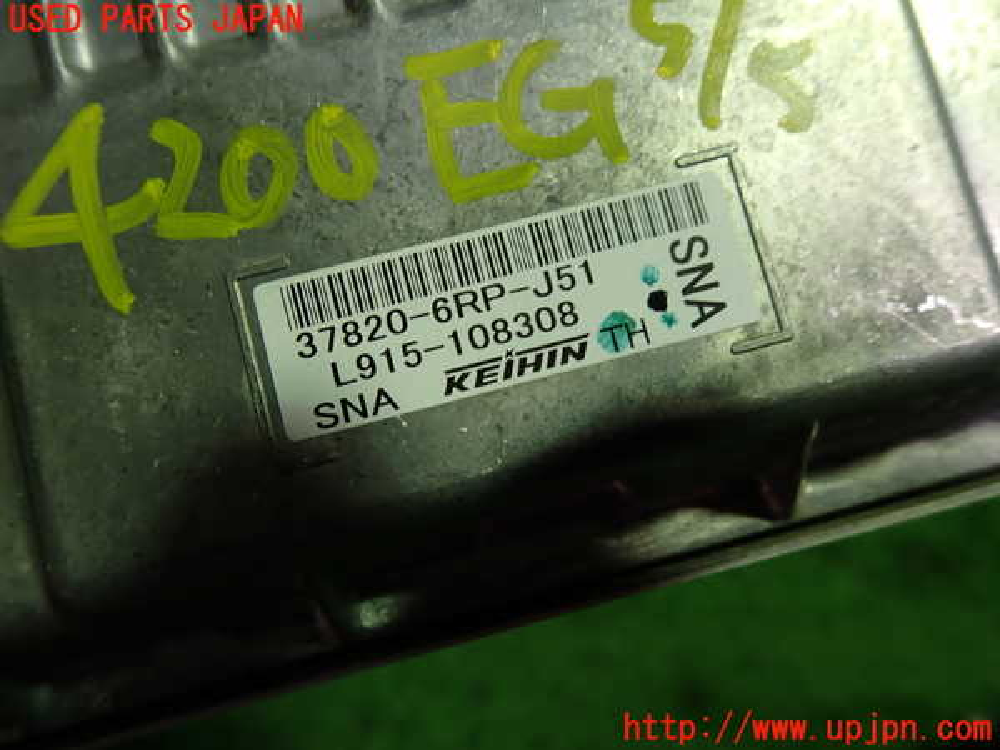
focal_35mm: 25
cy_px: 375
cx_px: 500
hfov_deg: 69.4
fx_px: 722
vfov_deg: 54.9
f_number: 2
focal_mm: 4.5
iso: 100
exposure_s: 1/60
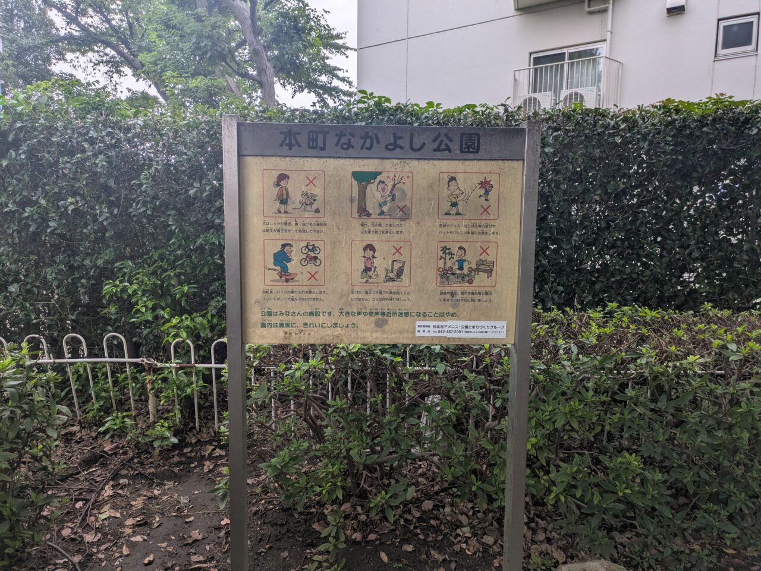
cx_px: 380
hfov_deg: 69.4
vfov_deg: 54.9
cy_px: 286
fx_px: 550
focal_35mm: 25
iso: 34
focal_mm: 5.43
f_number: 1.89
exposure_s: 1/33.3
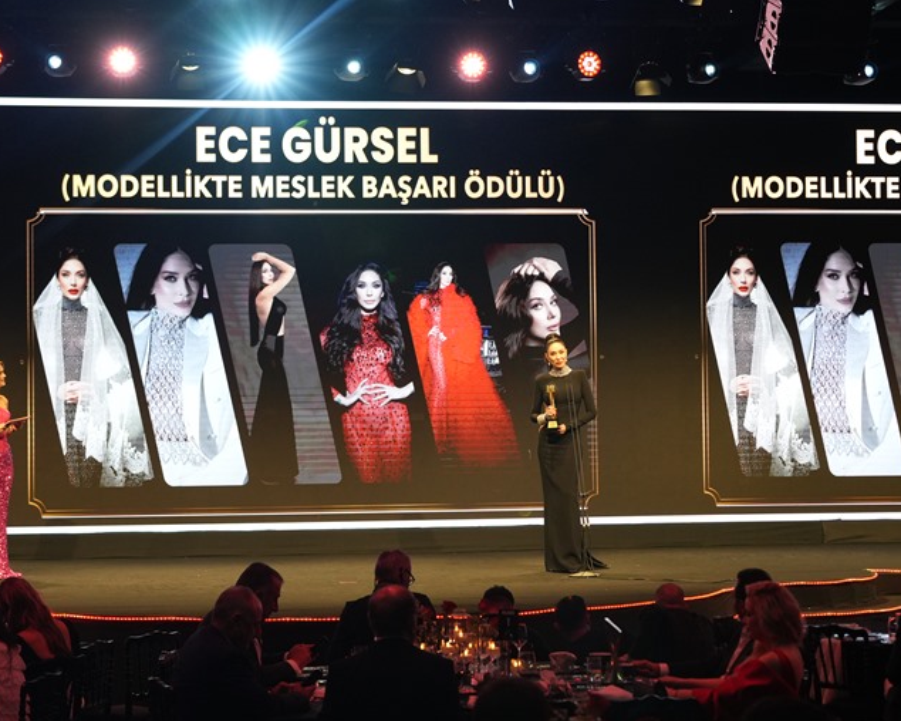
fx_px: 2000
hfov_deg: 25.4
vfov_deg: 20.4
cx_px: 435
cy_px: 363
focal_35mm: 75
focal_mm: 44
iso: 1250
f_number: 2.8
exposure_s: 1/400
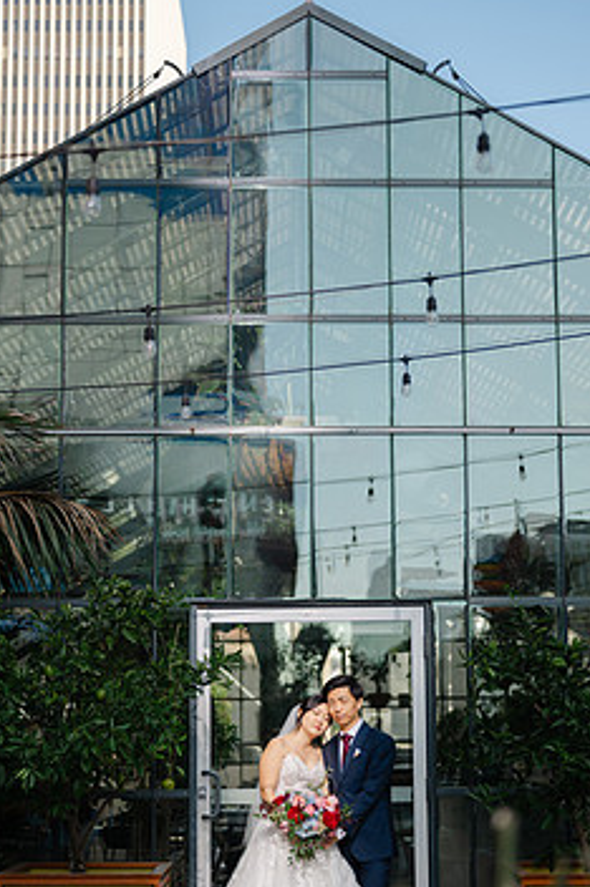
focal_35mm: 64
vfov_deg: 31.4
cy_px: 529
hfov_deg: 21.2
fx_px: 1576
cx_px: 303
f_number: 1.8
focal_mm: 50
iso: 80
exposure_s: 1/2000
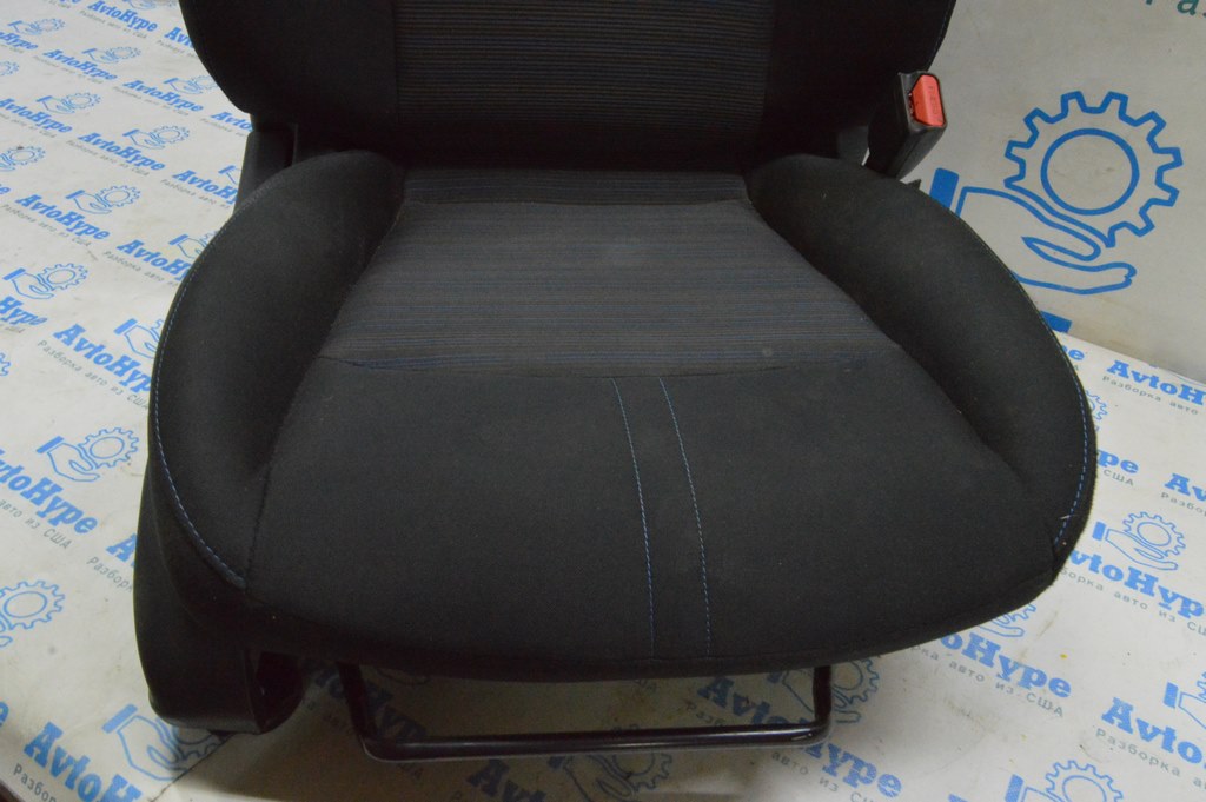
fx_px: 1004
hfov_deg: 62.0
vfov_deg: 43.5
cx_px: 603
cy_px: 401
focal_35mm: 30
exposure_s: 1/20
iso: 6400
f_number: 20
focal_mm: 20
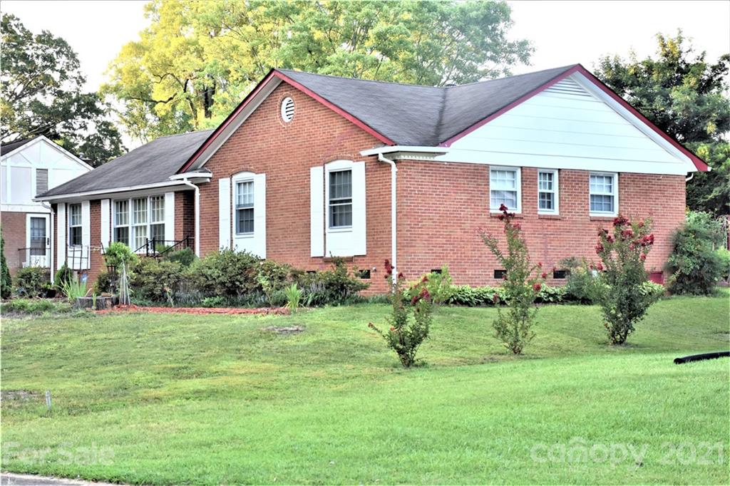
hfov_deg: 28.1
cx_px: 365
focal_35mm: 72
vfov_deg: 18.9
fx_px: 1459
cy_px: 243
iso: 800
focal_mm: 48
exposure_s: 1/200
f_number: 7.1
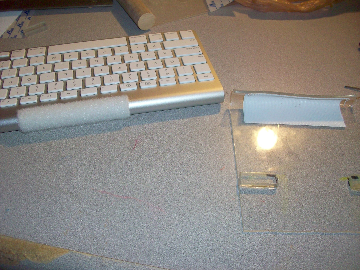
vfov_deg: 41.8
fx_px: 354
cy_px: 135
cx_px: 180
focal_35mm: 34
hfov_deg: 54.0
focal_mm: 5.7
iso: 160
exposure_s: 1/60
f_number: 2.8
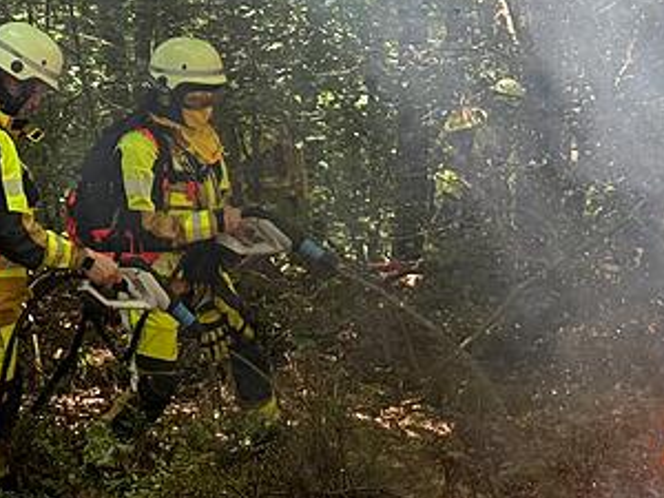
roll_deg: -1.5
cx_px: 507
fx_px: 2455
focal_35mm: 128
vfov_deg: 11.6
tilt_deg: -12.3
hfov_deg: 15.3
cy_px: 173
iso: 64
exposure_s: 1/162
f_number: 1.78
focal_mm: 6.76
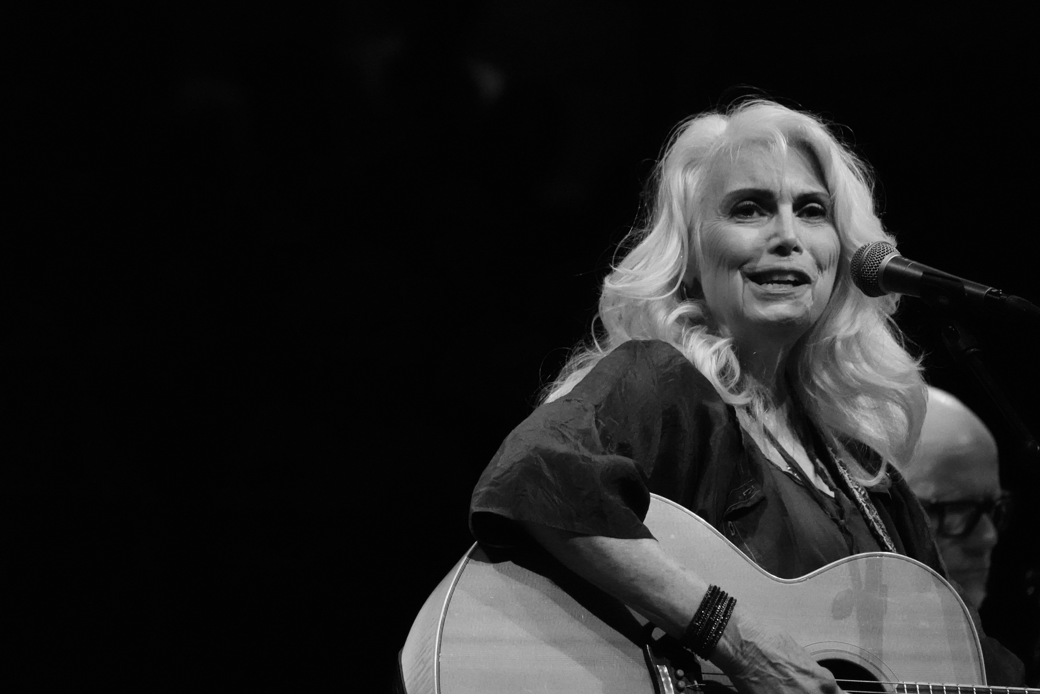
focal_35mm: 390
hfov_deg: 5.3
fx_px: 11266
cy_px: 347
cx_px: 520
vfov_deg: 3.5
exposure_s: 1/400
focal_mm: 143.15
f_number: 4
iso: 6400
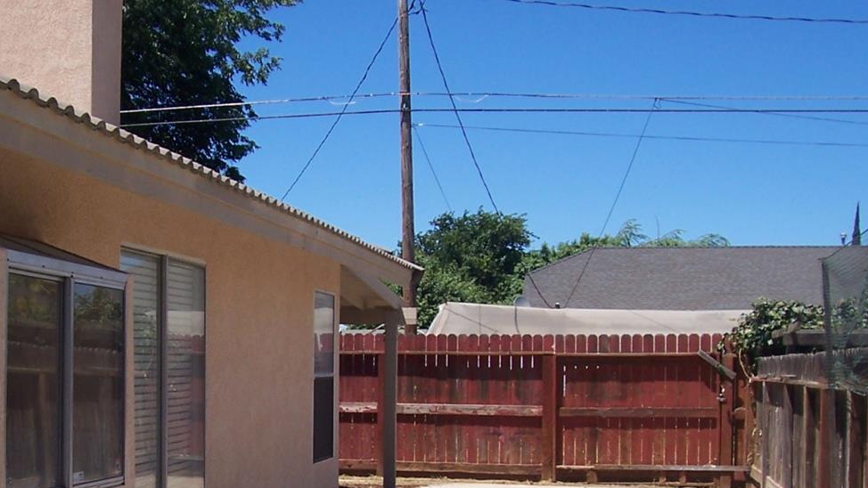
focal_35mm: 57
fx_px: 1312
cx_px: 240
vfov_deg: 20.6
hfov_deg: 35.9
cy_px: 443
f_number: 5.6
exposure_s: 1/500
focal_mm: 5.6
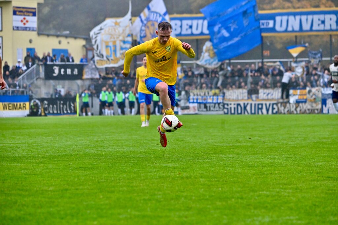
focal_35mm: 180
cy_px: 112
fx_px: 1690
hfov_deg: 11.4
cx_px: 169
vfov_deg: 7.6
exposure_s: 1/1600
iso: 3200
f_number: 5.3
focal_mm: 180
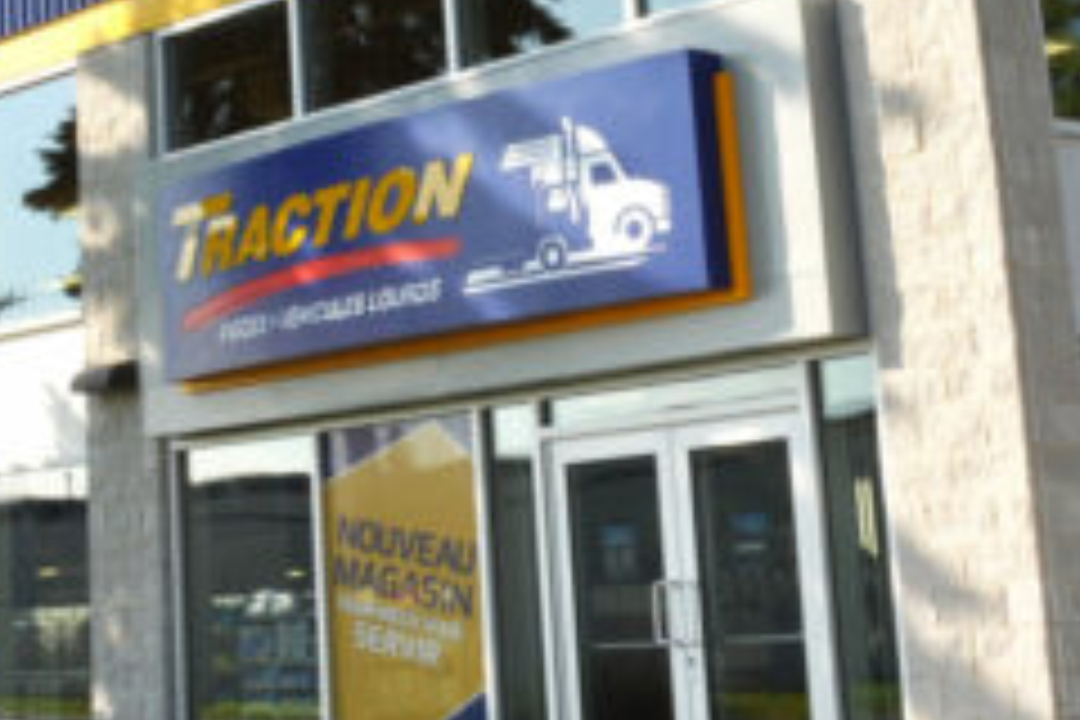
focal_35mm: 90
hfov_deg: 21.5
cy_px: -198
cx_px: -104
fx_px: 2700
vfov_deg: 14.6
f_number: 11
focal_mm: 18
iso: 200
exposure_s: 1/200
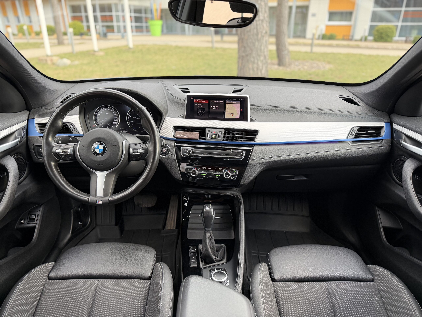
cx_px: 211
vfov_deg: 56.8
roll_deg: +0.3
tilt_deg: -23.3
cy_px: 158
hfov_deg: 71.6
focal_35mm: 24
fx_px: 293
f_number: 1.78
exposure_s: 1/101
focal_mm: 6.76
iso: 320
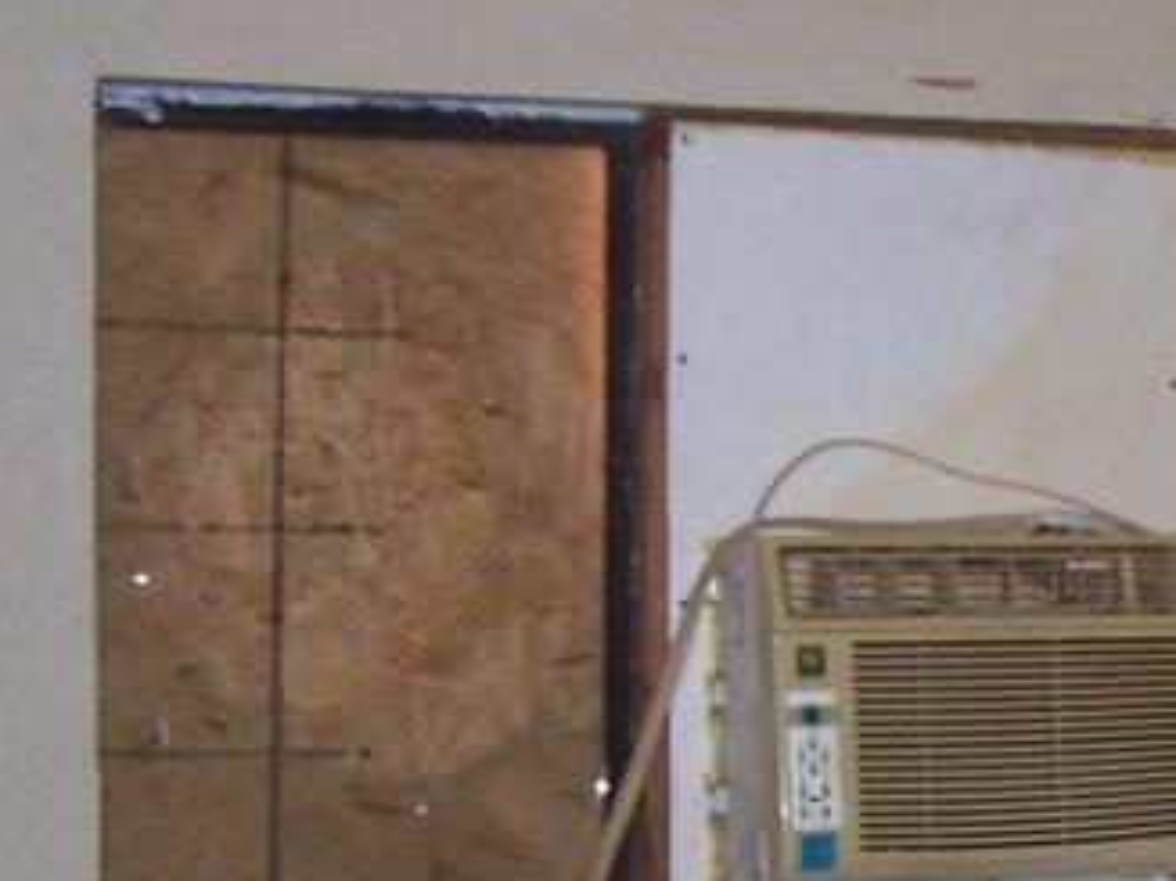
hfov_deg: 15.6
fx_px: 4041
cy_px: 629
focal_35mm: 119
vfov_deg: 12.4
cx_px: 1608
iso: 140
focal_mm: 6.3
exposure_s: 1/60
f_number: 2.8
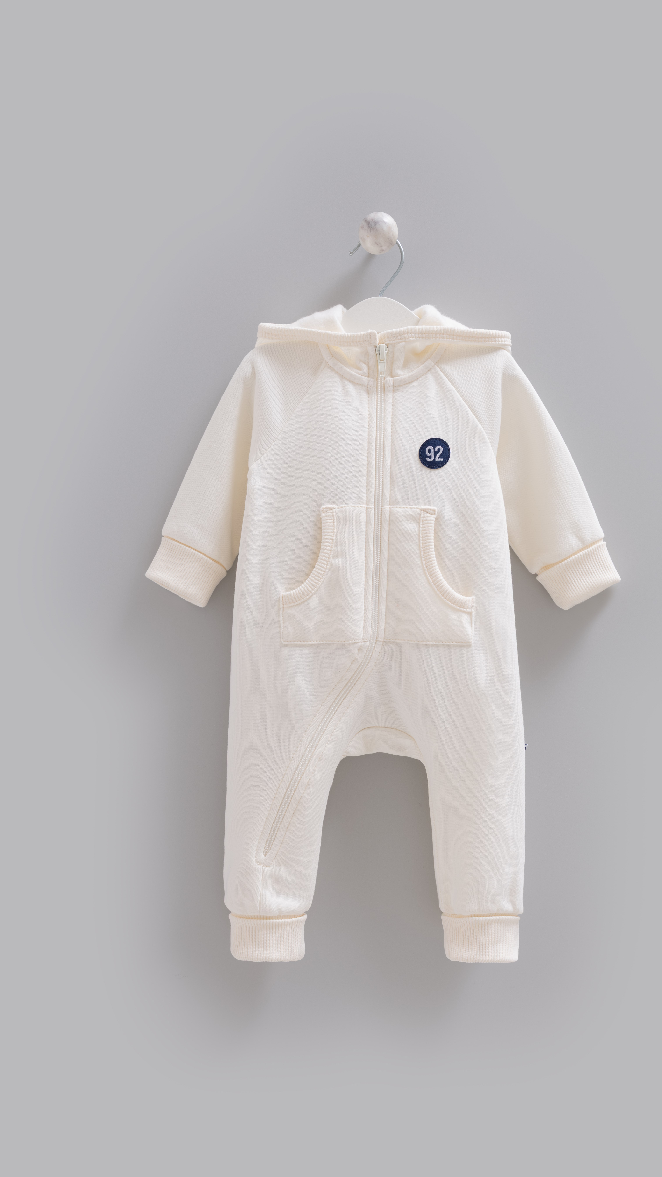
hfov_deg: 30.4
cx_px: 383
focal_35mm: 39
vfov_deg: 51.6
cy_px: 587
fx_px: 1217
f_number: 8
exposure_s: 1/125
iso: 100
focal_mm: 44.1
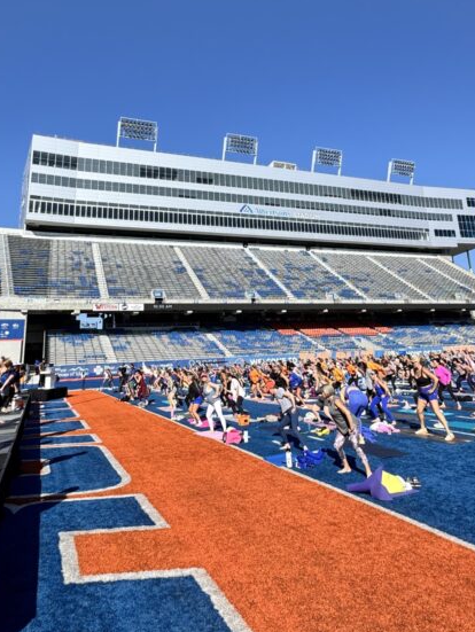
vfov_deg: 66.1
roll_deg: +2.5
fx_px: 475
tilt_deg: +15.2
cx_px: 244
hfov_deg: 53.1
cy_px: 232
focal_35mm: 26
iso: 50
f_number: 2.2
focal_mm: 2.22
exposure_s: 1/2494
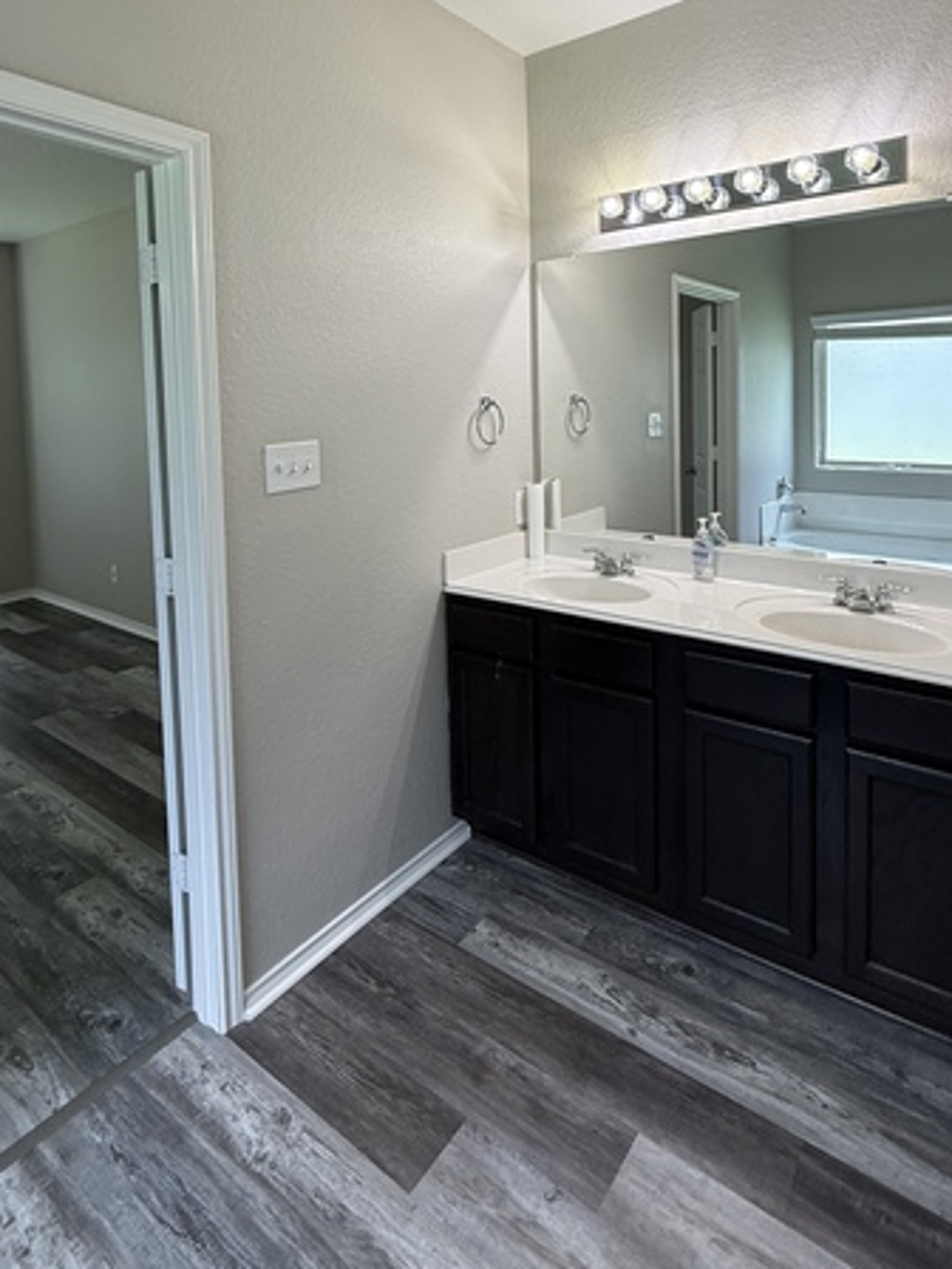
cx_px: 482
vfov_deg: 79.6
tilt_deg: -3.0
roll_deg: +1.4
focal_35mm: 20
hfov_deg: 66.0
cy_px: 445
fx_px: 733
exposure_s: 1/120
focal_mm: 2.22
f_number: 2.2
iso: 80
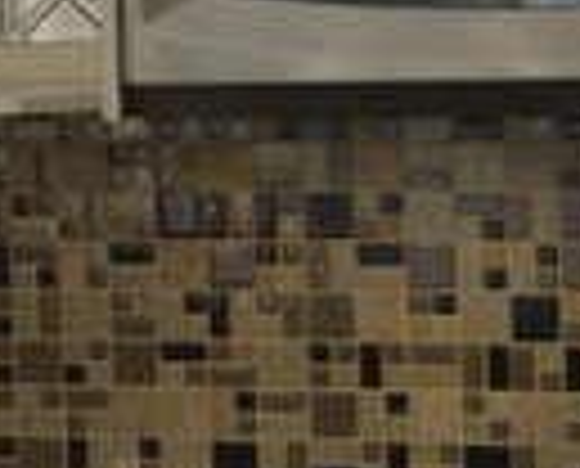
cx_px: -899
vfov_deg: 5.6
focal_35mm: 278
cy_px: -108
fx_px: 4787
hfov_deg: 6.5
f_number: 4.8
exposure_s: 1/80
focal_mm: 32
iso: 400
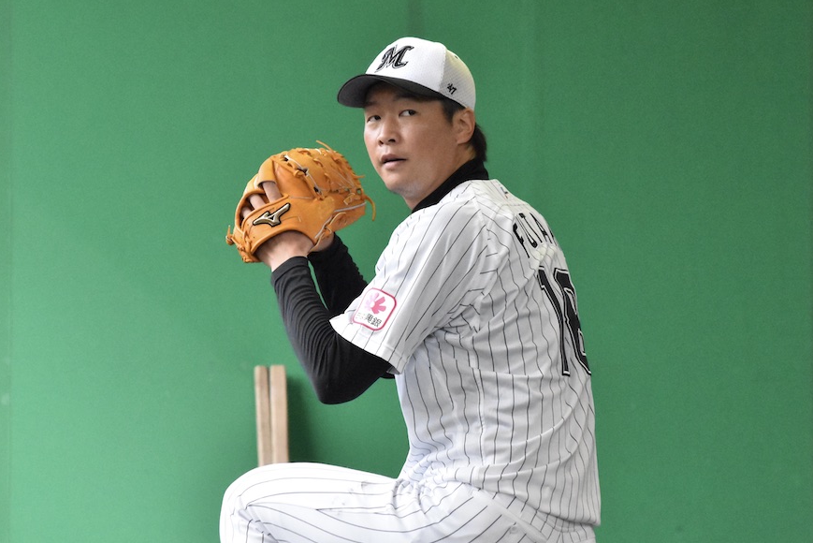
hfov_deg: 7.1
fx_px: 6587
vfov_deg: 4.7
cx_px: 414
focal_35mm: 292
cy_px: 316
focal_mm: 165
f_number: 8
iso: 10000
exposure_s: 1/4000
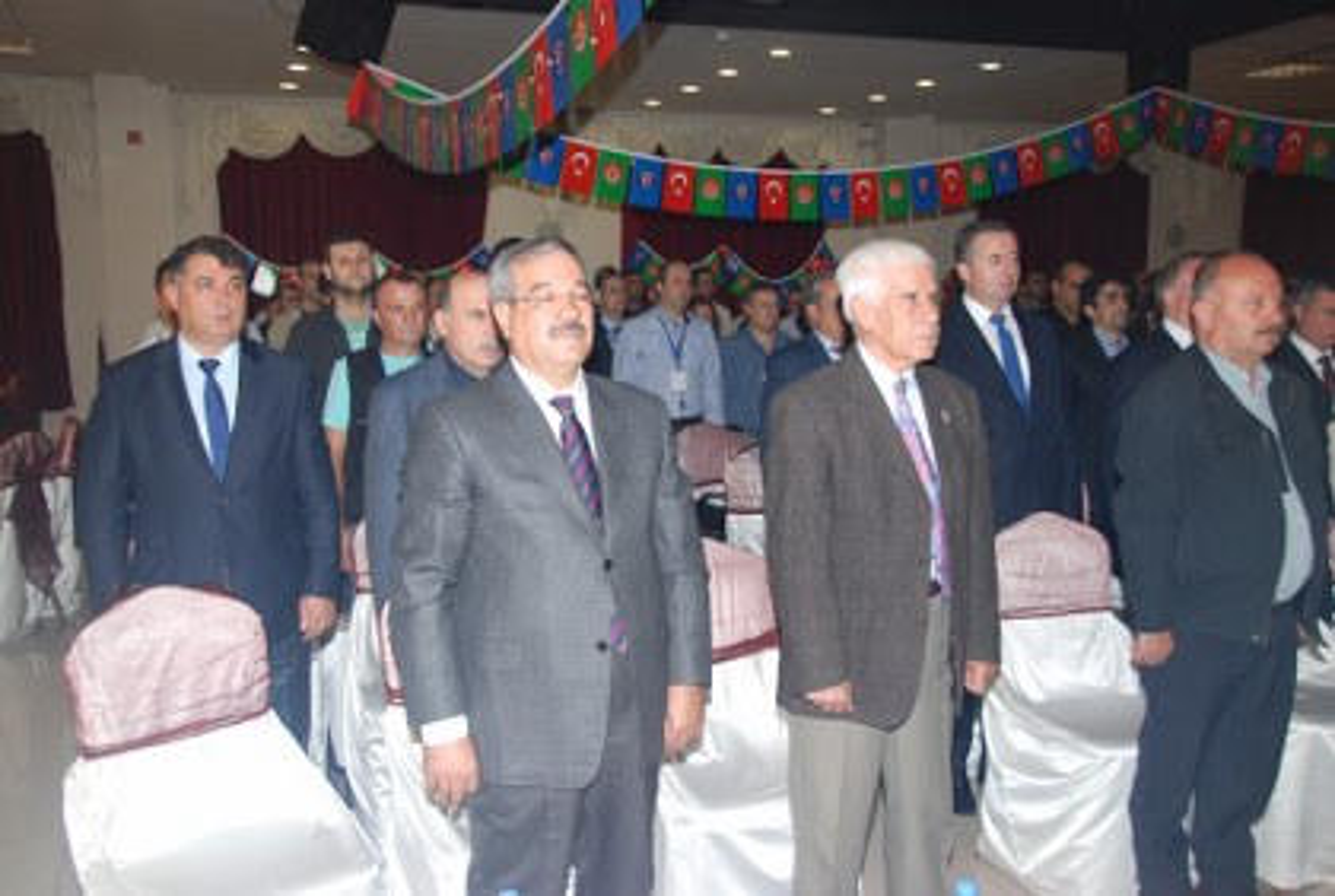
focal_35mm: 36
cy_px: 448
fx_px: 1338
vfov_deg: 37.0
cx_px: 668
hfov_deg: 53.0
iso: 200
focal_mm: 24
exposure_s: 1/60
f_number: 4
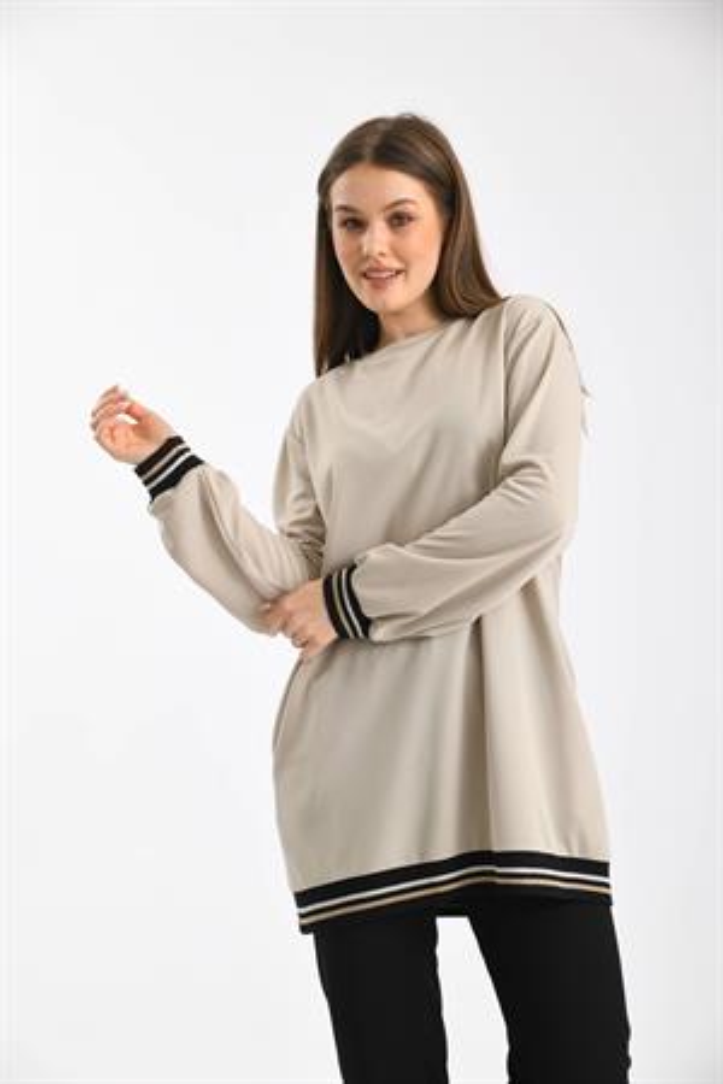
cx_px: 362
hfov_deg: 20.6
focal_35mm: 66
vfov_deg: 30.5
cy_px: 542
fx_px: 1988
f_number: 7.1
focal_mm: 66
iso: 100
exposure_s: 1/160
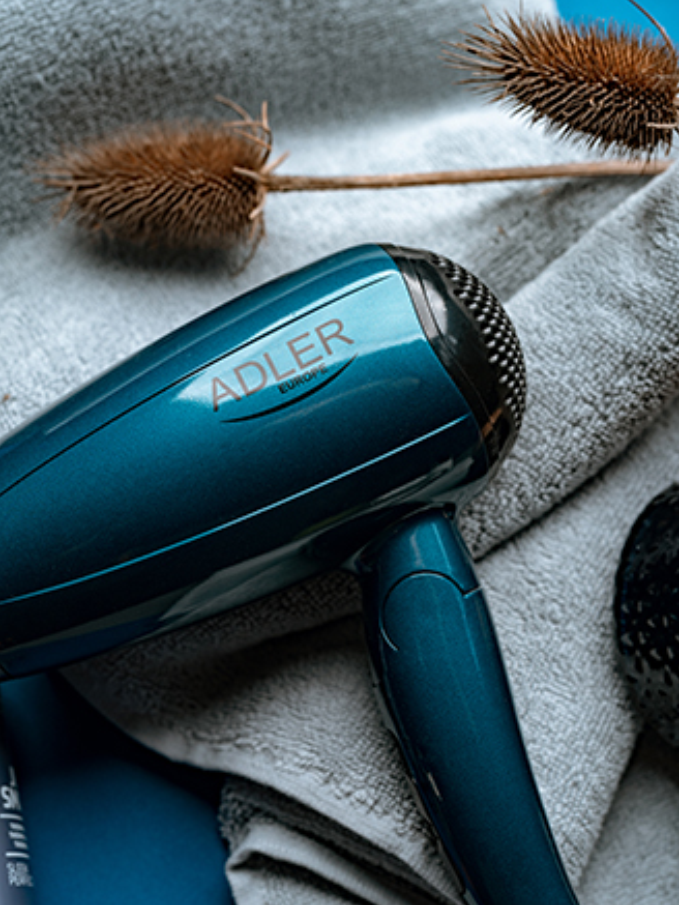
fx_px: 1438
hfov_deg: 26.6
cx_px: 343
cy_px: 489
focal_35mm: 55
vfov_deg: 34.9
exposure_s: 1/125
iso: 100
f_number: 5
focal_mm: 50
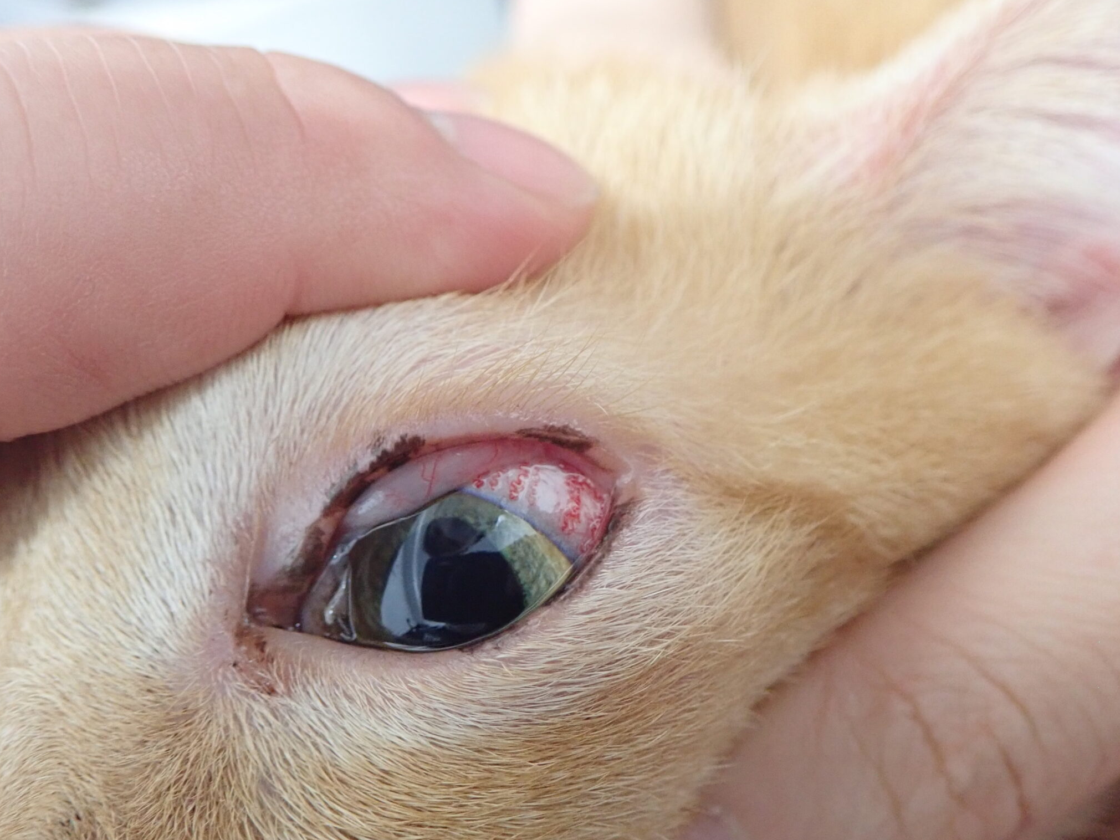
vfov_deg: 37.6
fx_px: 1230
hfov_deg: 49.0
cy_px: 503
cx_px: 533
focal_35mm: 38
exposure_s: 1/80
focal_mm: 5.5
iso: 800
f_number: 2.3
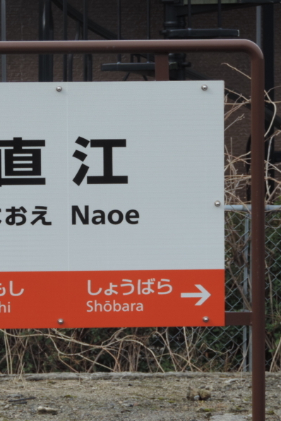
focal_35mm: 258
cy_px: 210
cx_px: 98
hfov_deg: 5.3
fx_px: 3021
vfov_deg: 8.0
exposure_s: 1/200
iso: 80
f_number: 4.6
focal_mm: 33
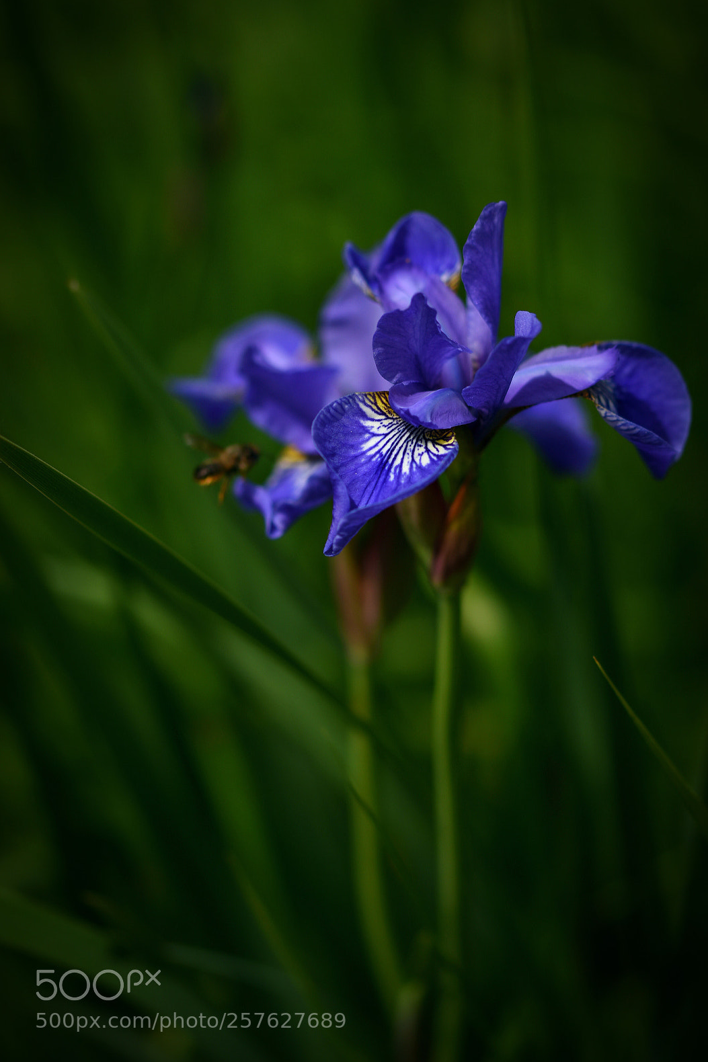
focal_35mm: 160
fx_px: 4706
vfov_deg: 12.9
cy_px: 536
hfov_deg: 8.6
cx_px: 352
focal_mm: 105
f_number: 3.3
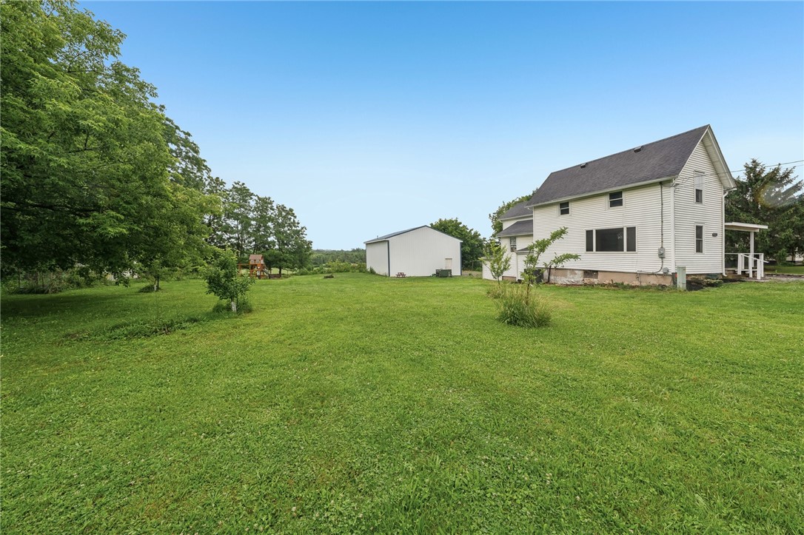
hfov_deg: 112.6
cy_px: 268
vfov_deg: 89.9
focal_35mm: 12
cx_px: 402
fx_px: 268
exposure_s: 1/40
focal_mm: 12
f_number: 9
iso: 100
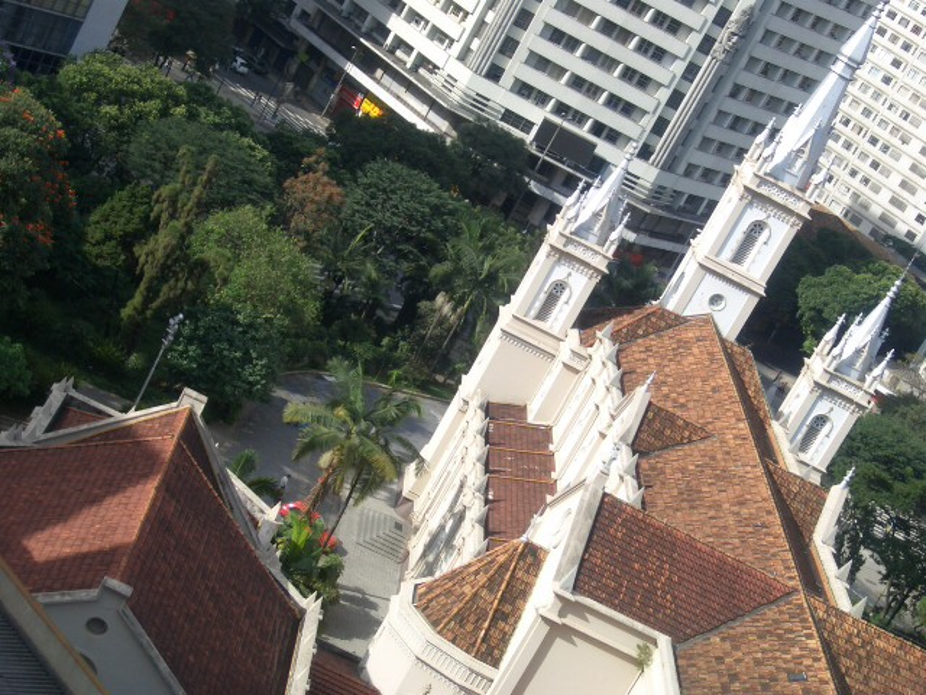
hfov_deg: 26.3
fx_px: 1980
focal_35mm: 74
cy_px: 348
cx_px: 463
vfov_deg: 19.9
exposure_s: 1/400
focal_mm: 12.2
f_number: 3.9
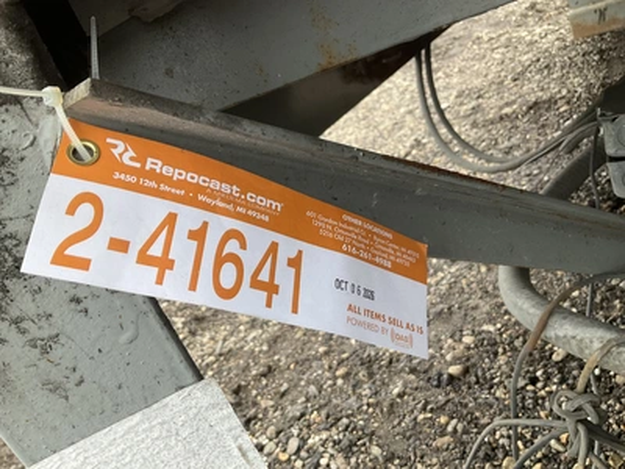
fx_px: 524
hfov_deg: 61.7
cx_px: 312
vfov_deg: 48.2
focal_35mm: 29
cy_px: 234
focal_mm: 3
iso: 16
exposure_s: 1/138
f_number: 1.8
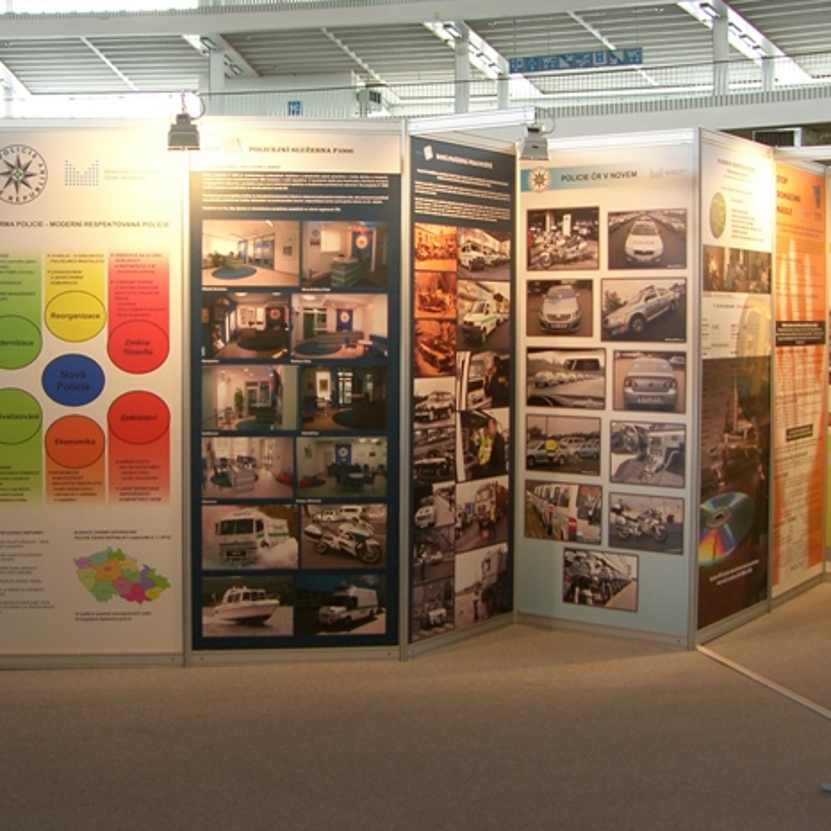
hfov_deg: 47.9
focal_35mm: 34
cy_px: 423
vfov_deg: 48.4
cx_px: 528
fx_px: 923
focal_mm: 7.4
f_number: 2.2
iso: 64
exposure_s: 1/30
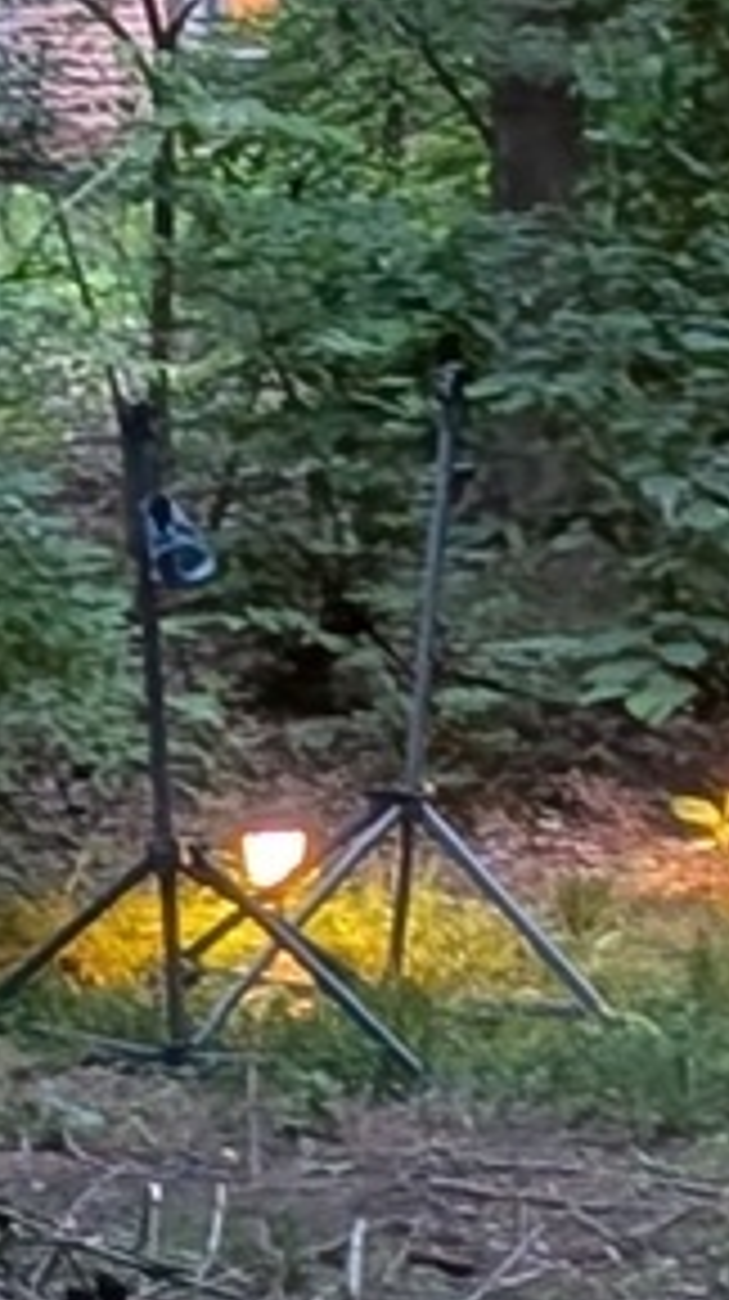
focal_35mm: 209
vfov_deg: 10.3
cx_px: 538
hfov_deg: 5.8
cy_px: 1030
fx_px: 7201
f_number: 1.68
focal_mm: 6.9
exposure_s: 1/3.07
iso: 576
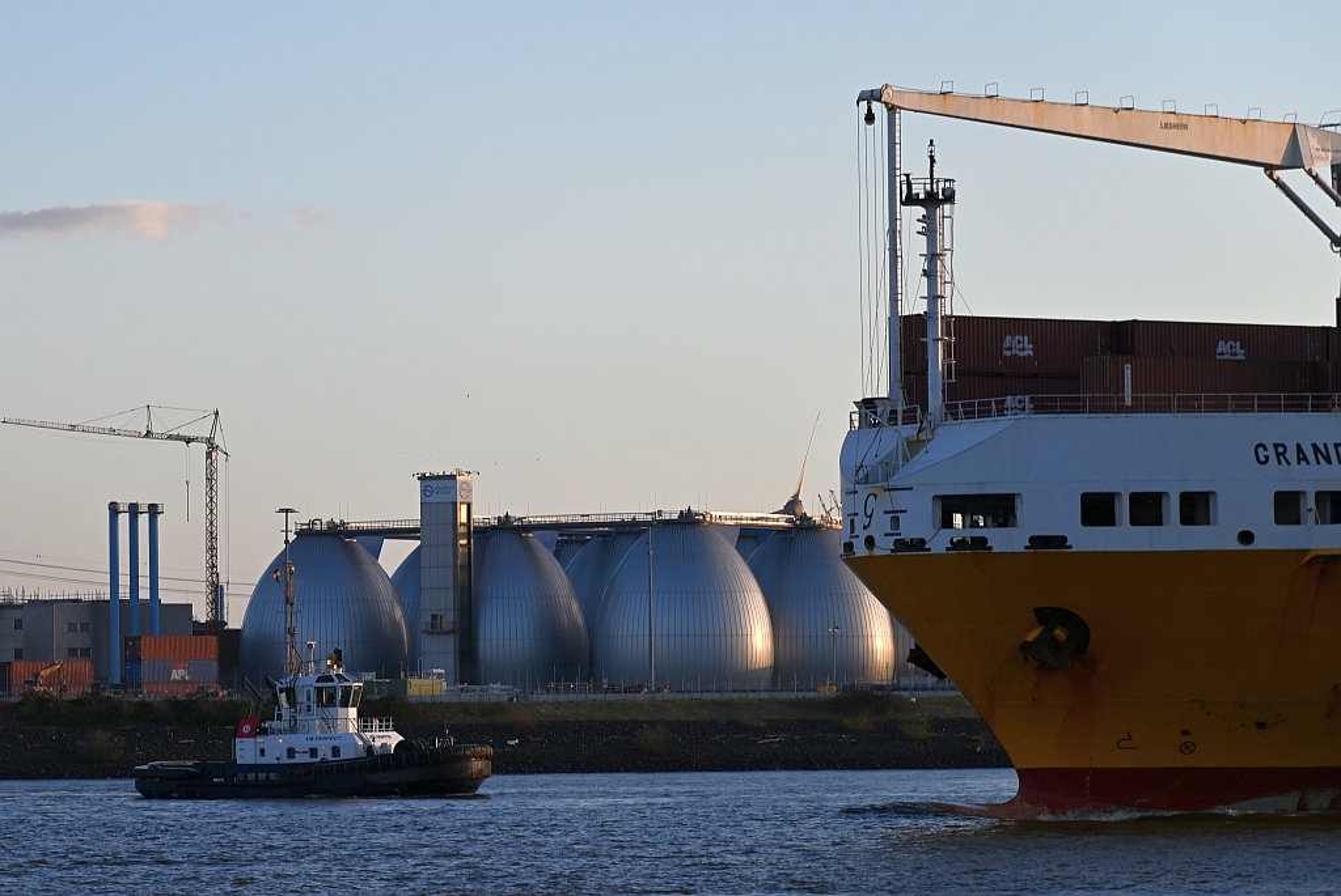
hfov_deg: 17.0
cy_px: 448
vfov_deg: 11.4
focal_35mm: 120
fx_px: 4474
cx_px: 670
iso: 100
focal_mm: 120
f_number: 5.6
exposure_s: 1/320
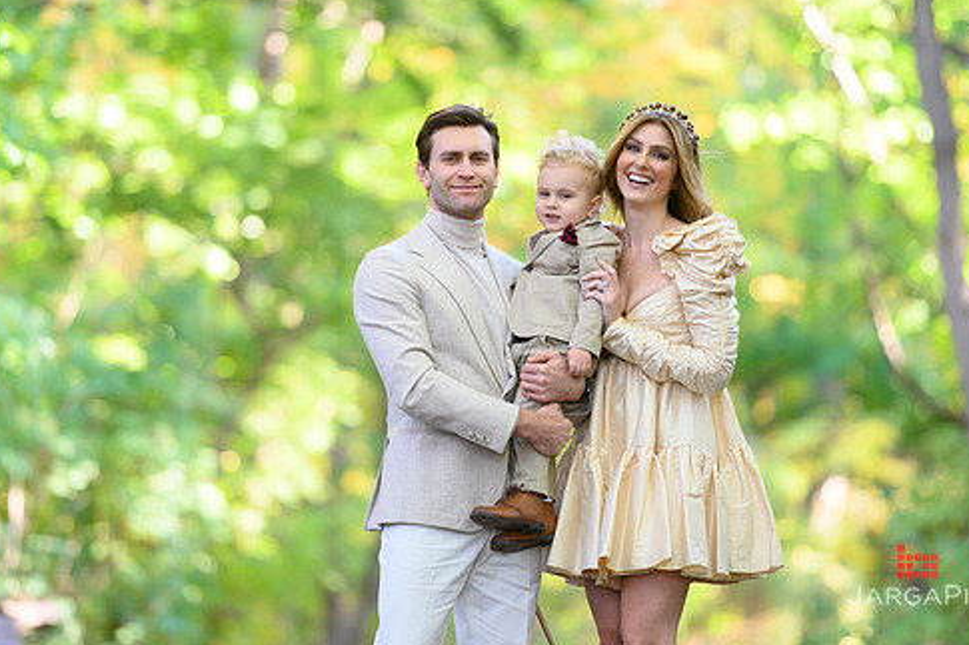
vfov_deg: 5.7
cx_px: 460
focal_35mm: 239
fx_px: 6431
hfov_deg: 8.6
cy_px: 264
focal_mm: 200
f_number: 3.2
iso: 1600
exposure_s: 1/200
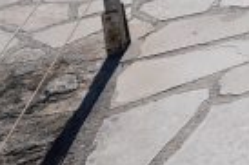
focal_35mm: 82
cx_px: 605
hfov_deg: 14.7
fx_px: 566
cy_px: -244
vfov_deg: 12.5
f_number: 8
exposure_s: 1/500
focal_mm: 14
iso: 100
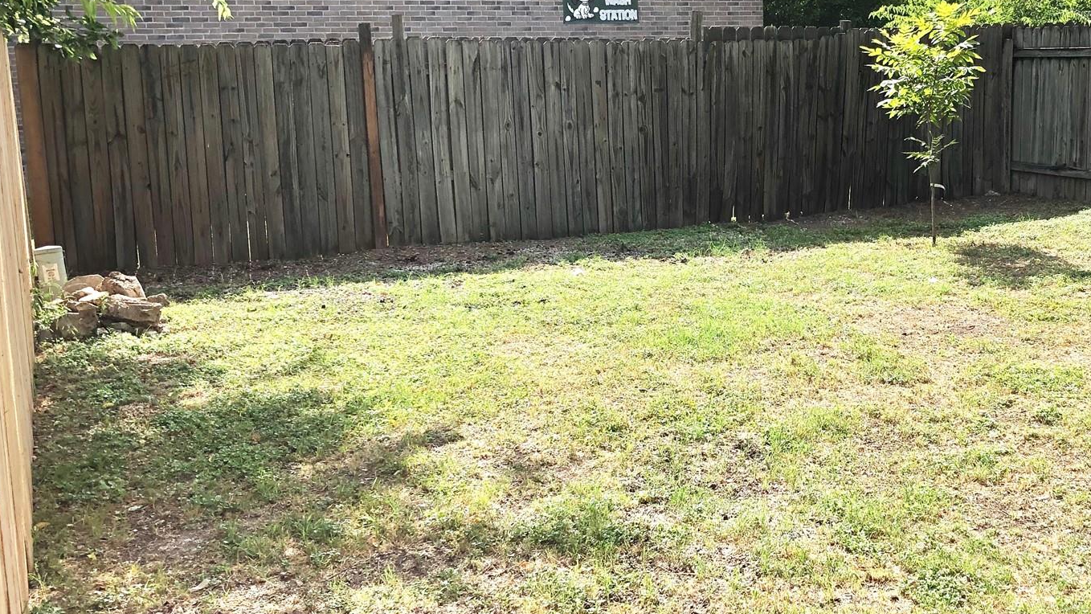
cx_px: 762
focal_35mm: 46
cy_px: 285
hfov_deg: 43.7
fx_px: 1331
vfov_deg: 26.0
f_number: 1.8
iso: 20
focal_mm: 4
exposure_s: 1/1312
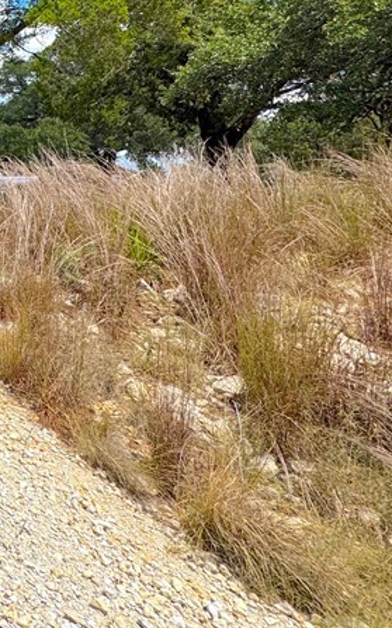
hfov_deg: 24.4
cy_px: 169
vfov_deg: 54.5
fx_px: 582
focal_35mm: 34
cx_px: -254
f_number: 2.2
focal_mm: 2.22
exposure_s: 1/2273
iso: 50
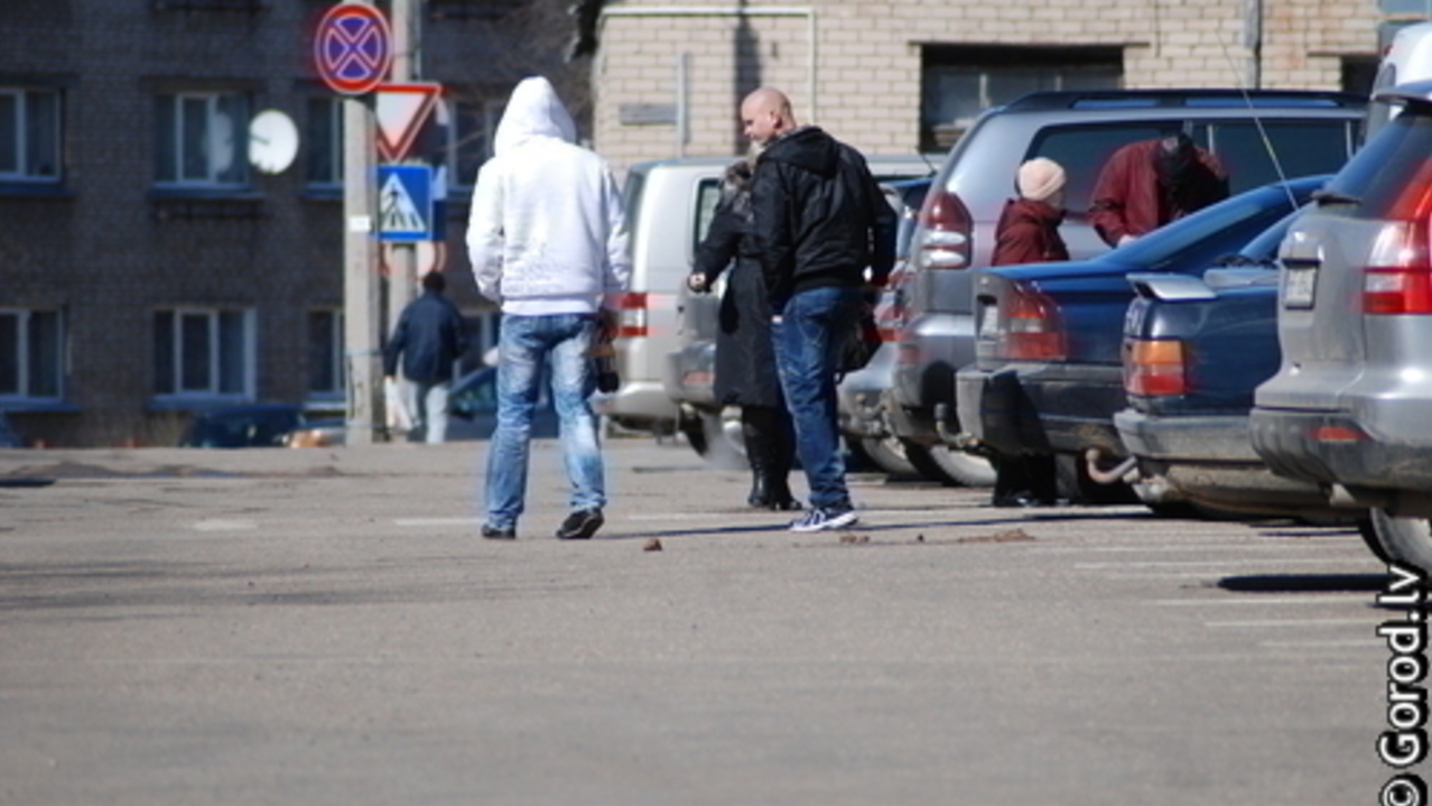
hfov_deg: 4.6
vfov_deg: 2.6
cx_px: 716
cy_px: 360
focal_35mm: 473
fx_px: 17961
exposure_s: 1/1500
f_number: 5.6
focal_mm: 300
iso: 320
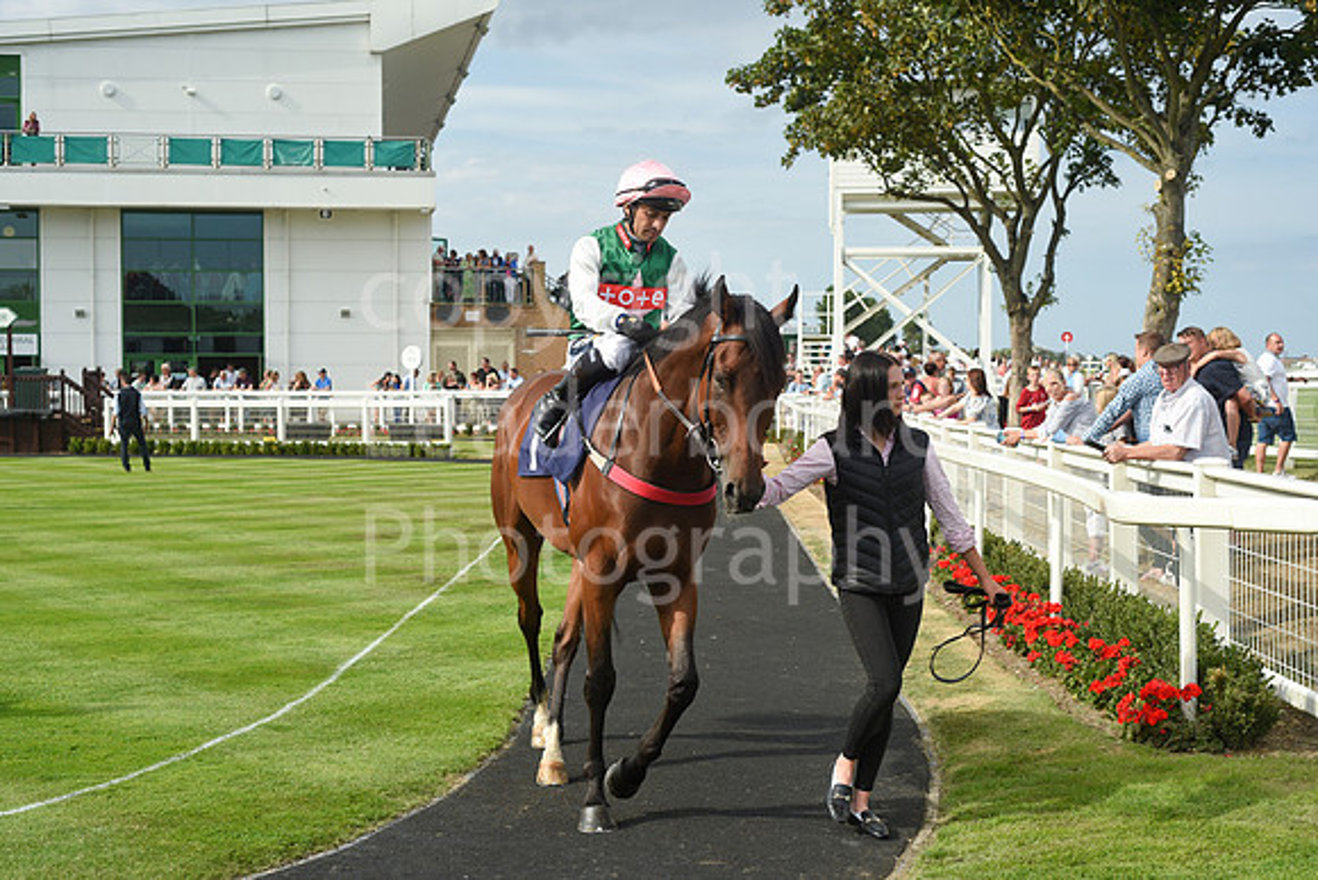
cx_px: 659
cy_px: 440
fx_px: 1831
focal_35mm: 50
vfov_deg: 27.0
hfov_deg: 39.6
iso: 400
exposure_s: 1/1600
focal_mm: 50
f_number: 5.6
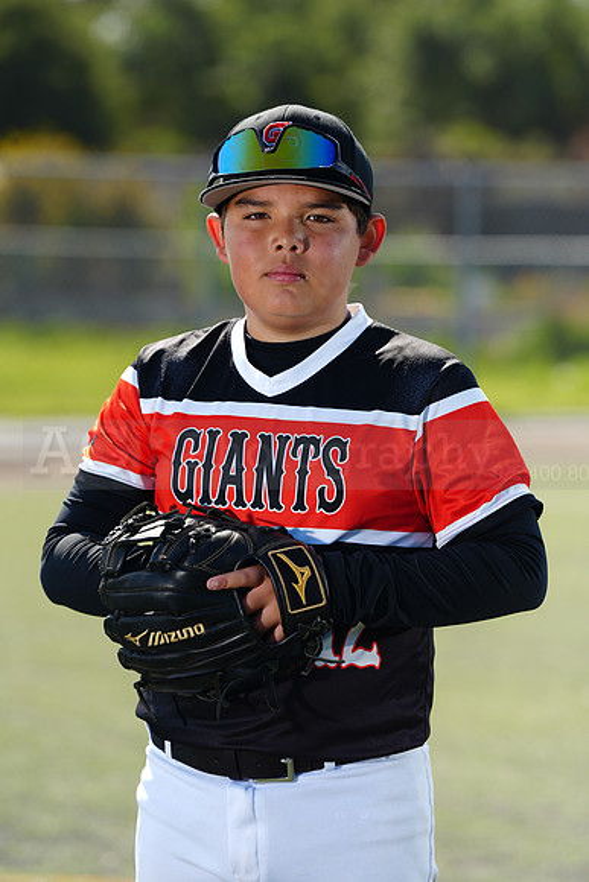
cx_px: 294
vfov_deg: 10.3
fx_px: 4905
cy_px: 441
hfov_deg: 6.9
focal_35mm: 200
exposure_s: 1/250
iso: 64
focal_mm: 200
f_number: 5
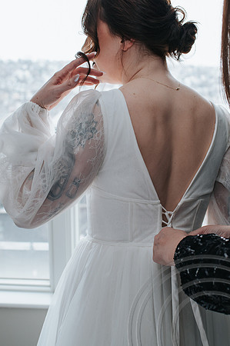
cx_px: 125
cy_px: 173
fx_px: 505
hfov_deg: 25.7
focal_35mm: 53
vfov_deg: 37.8
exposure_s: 1/200
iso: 220
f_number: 3.5
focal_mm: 35
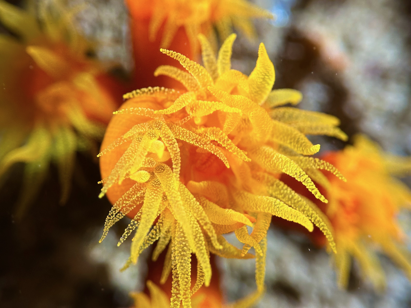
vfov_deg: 30.3
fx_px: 570
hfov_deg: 39.7
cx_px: 206
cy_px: 154
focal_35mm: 48
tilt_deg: -62.7
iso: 64
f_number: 1.78
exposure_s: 1/157
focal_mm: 6.86
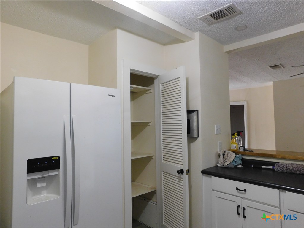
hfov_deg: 73.9
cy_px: 114
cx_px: 152
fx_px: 202
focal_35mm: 23
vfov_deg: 58.9
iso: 360
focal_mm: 4
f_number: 3
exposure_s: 1/30
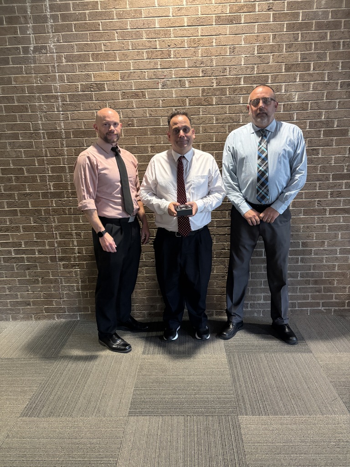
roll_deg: +1.3
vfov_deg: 67.3
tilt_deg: -12.4
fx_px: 351
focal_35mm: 26
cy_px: 234
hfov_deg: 53.1
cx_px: 175
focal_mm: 5.96
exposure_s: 1/40
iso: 500
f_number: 1.6
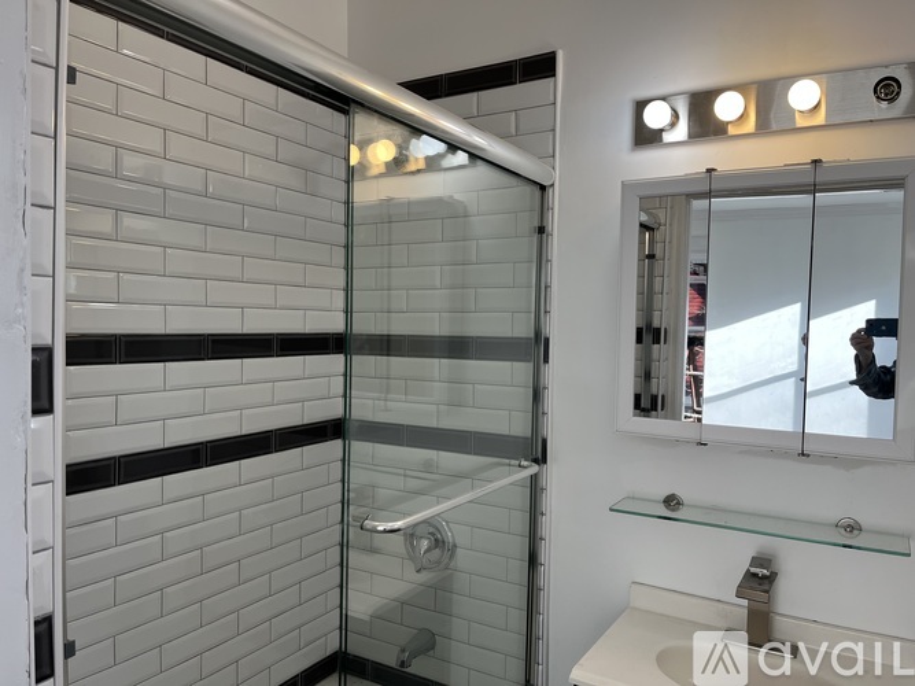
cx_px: 458
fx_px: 687
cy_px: 343
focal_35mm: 26
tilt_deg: -2.4
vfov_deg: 53.0
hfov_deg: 67.3
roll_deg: -0.7
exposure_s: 1/346
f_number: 1.6
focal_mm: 5.1
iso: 50
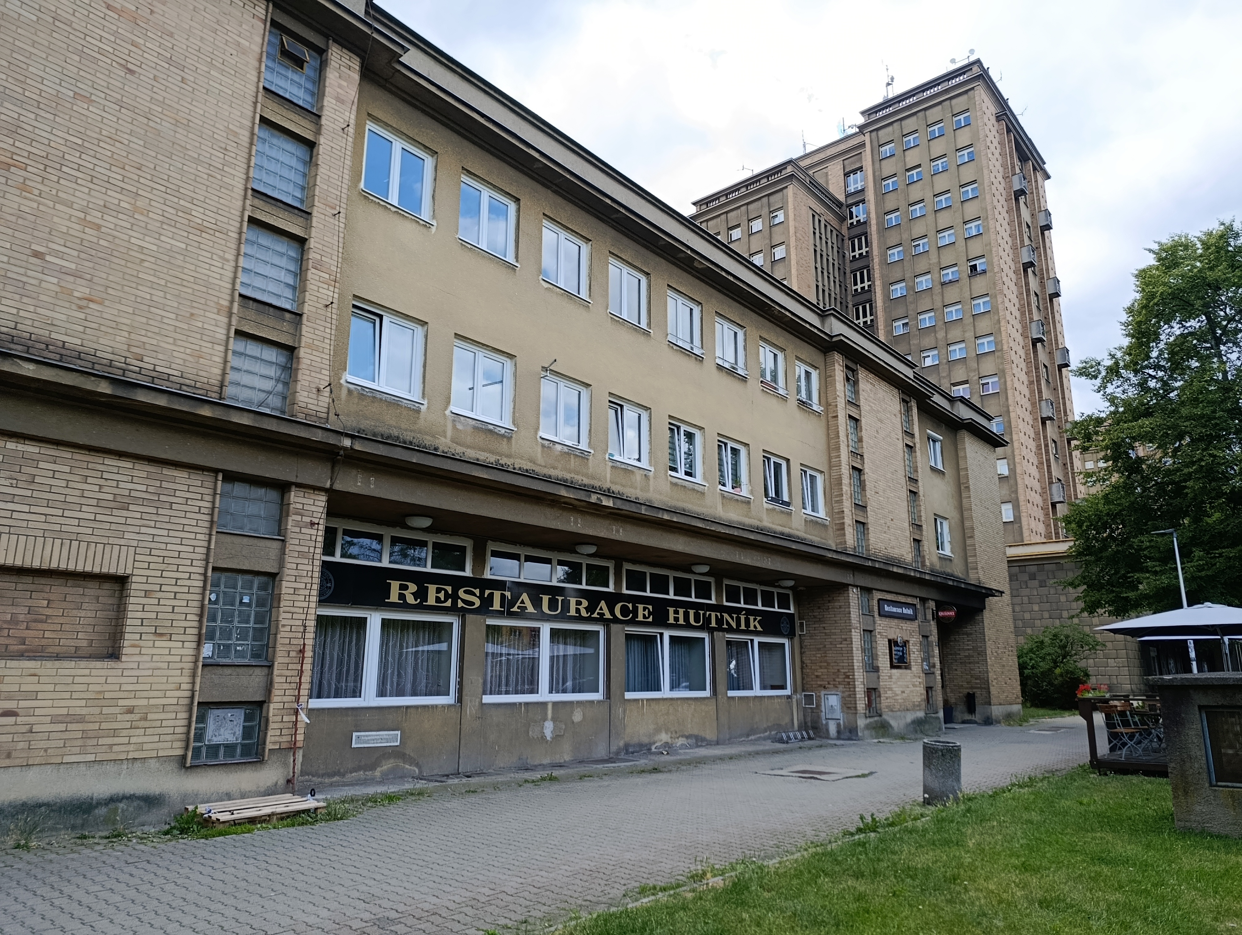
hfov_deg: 73.8
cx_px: 621
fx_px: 826
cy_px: 468
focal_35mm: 23
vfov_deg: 59.0
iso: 50
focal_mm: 6.11
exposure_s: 1/202
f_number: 1.65
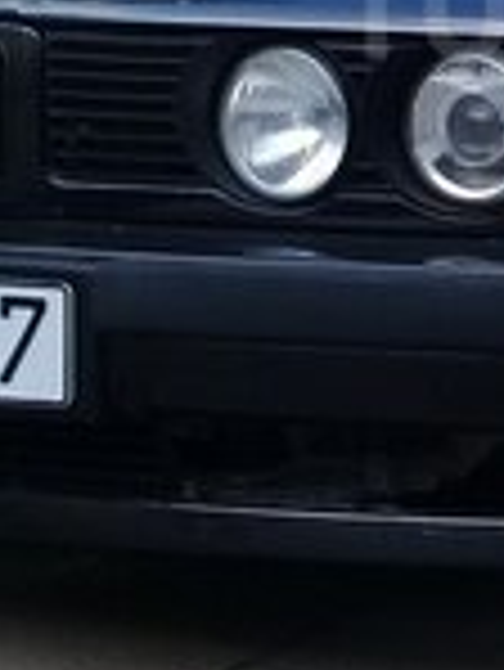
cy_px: 9
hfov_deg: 13.8
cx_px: 684
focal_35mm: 103
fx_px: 1997
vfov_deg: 18.6
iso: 50
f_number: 2.2
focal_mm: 3.3
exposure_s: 1/198
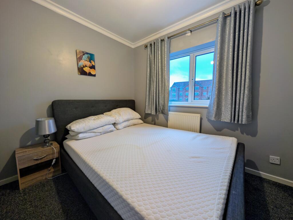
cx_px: 146
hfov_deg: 110.5
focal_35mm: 12
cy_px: 110
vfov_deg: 94.6
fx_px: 102
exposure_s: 1/30.3
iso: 56
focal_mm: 2.02
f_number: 1.7
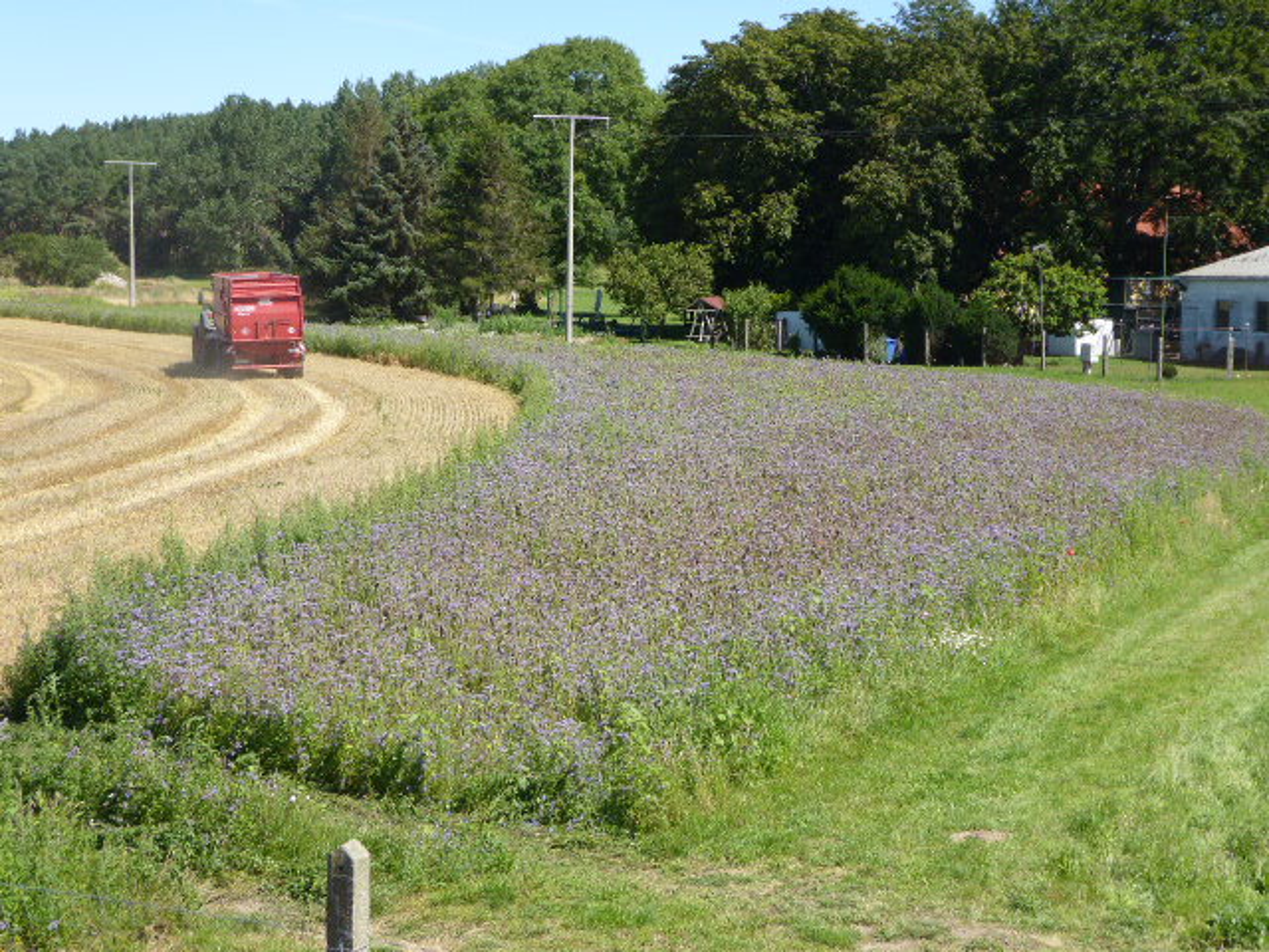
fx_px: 2236
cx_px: 634
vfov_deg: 24.0
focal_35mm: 61
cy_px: 476
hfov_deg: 31.7
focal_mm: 10.9
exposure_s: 1/400
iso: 100
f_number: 4.3
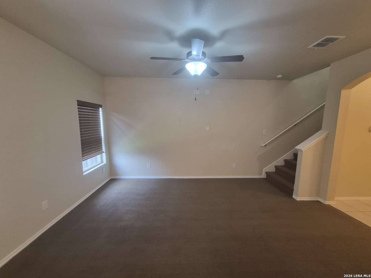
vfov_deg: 89.9
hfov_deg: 106.2
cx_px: 186
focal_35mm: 13
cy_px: 139
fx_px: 139
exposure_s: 1/60
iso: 400
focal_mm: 1.74
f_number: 2.2
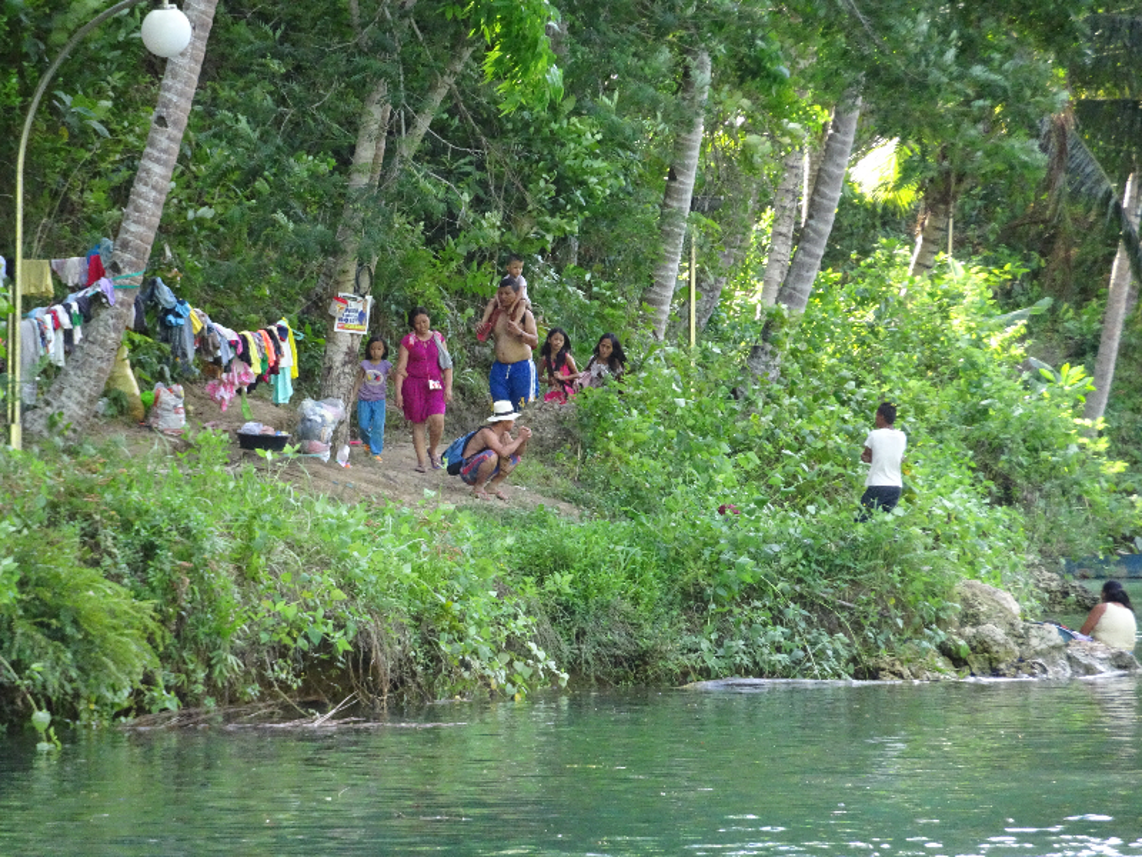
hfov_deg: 6.1
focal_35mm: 325
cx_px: 571
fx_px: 10722
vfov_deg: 4.6
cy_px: 428
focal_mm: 55.52
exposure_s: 1/125
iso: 800
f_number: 6.3
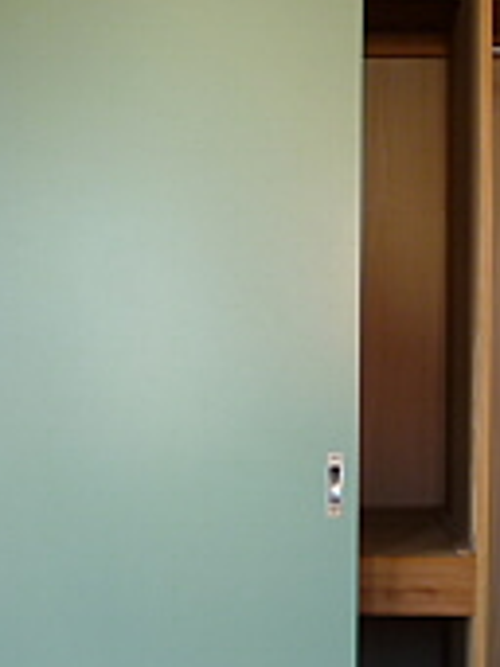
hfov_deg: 24.5
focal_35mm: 59
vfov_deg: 32.6
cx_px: 367
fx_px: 1138
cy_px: 419
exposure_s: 1/60
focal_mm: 4.3
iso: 160
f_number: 2.5
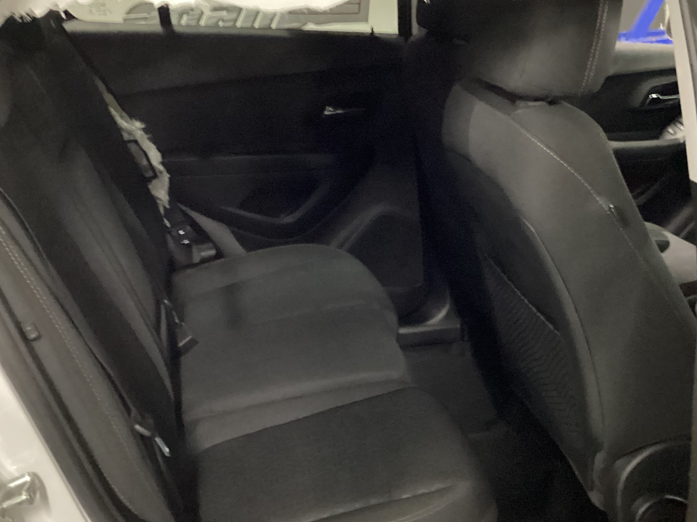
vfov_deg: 30.9
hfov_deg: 40.4
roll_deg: +0.4
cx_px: 374
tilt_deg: -22.6
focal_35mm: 47
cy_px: 269
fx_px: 946
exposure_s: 1/15
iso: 800
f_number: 2.4
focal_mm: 3.3
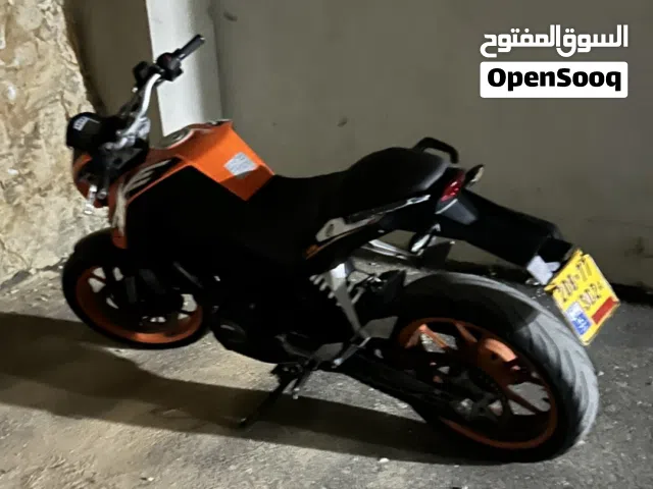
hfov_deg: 67.3
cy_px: 244
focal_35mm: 26
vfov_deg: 53.1
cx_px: 326
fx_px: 490
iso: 1600
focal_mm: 5.7
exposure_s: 1/5
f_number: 1.5
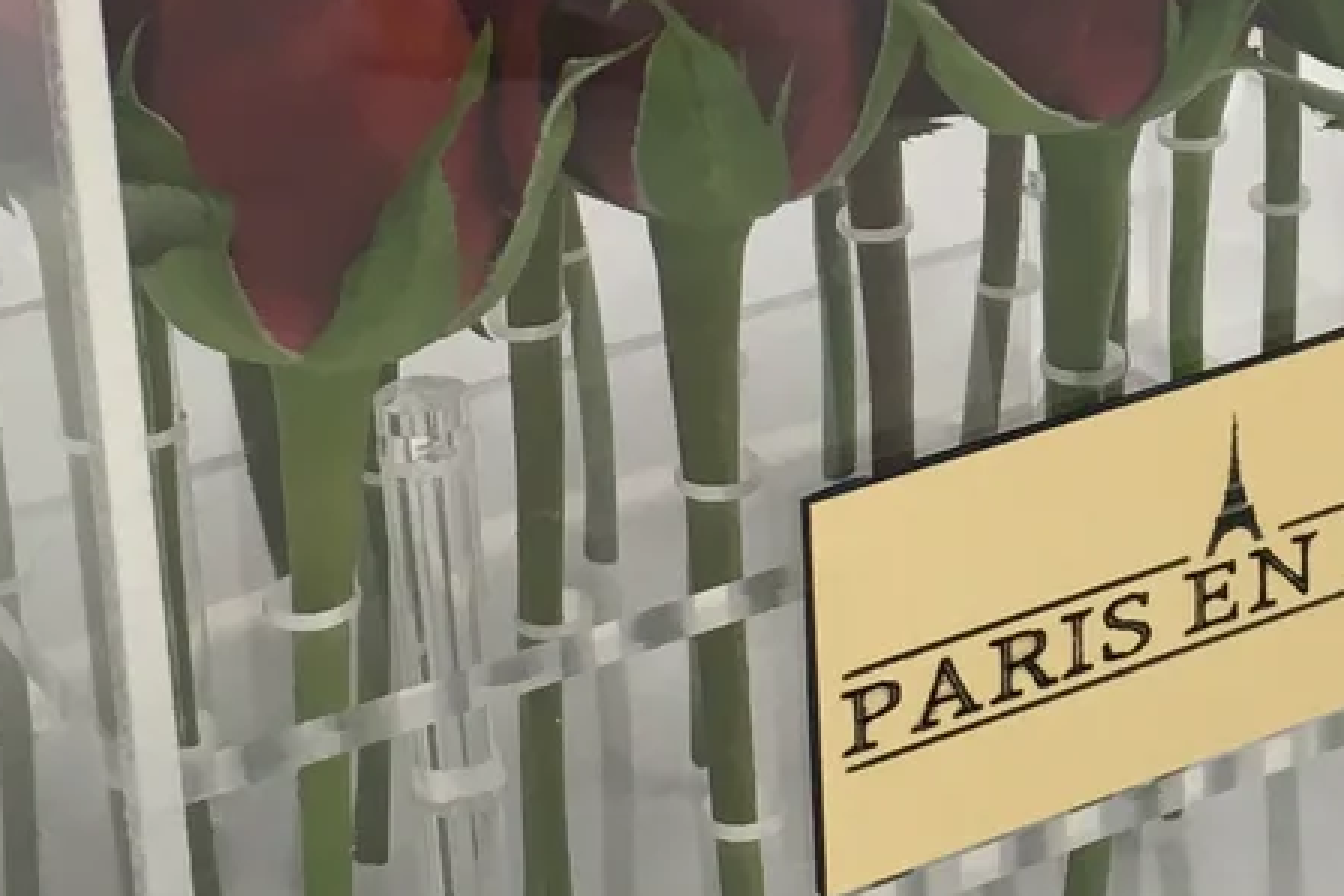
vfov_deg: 12.4
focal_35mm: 108
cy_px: -126
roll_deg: +0.8
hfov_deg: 18.7
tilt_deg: -21.8
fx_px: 4032
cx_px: 1134
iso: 32
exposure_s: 1/33
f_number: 2.2
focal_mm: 4.15
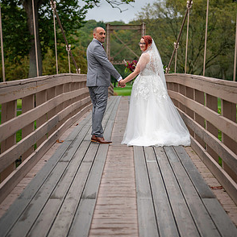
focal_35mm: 91
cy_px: 82
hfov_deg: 19.1
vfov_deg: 19.0
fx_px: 705
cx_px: 119
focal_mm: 70
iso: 640
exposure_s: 1/2000
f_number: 2.8
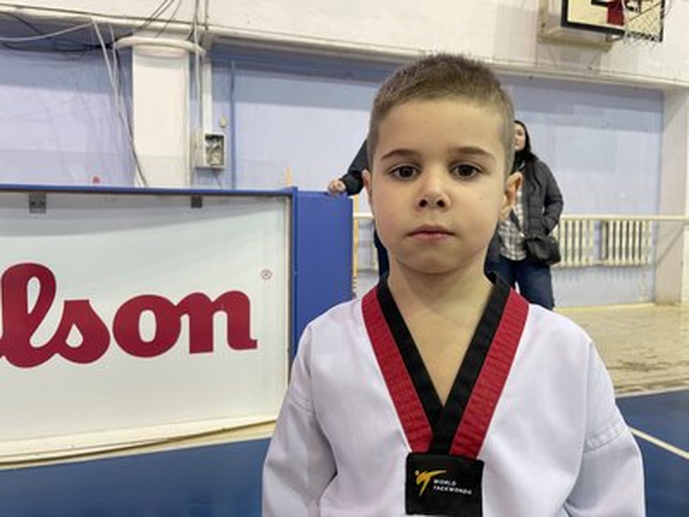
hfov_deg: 67.3
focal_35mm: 26
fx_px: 518
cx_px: 344
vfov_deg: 53.1
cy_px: 258
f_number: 1.6
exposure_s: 1/50
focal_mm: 4.2
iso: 125
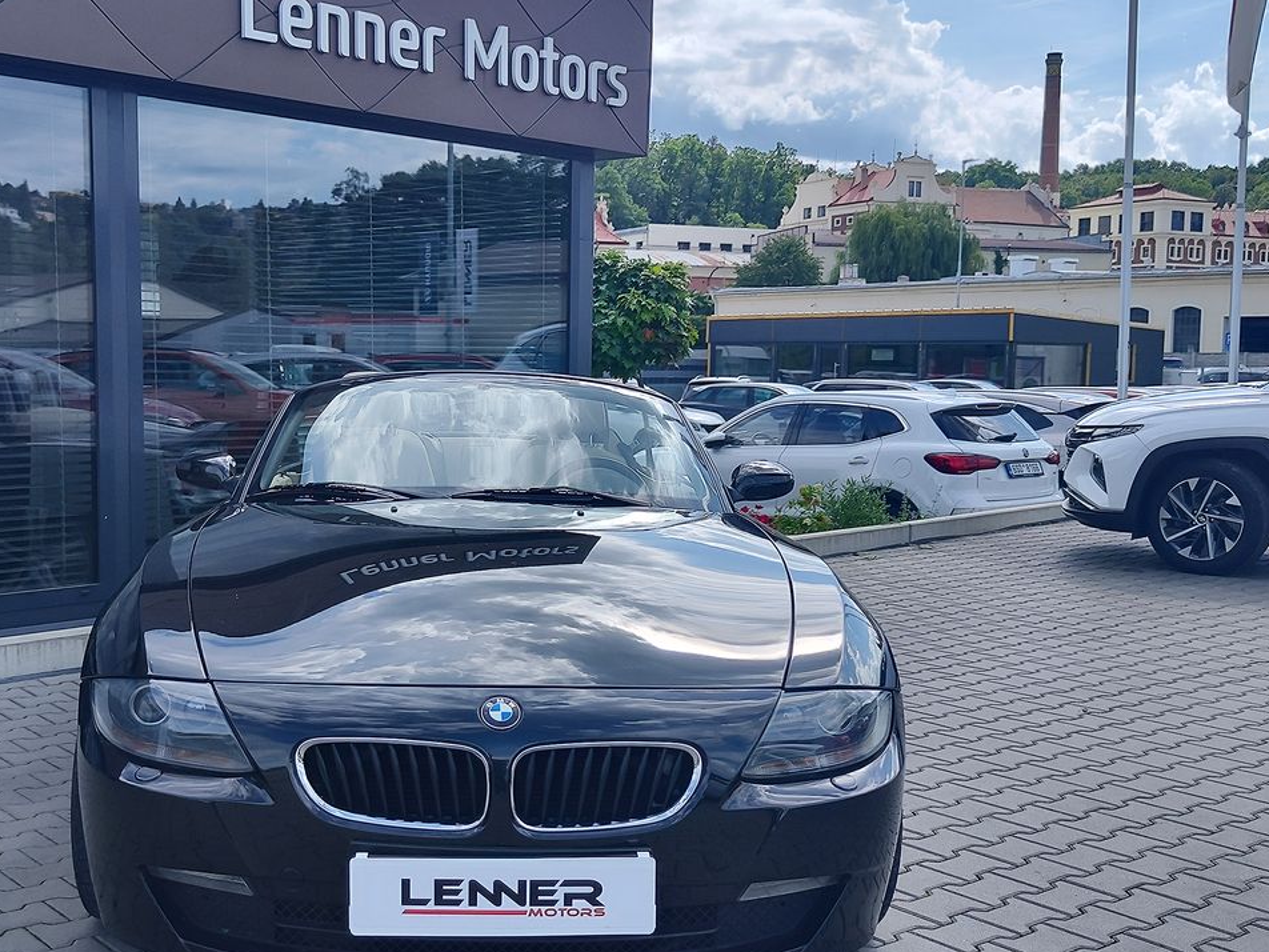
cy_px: 504
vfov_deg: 48.2
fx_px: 1063
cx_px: 473
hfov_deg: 60.8
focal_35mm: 29
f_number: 1.69
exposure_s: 1/1156
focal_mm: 7.01
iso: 50
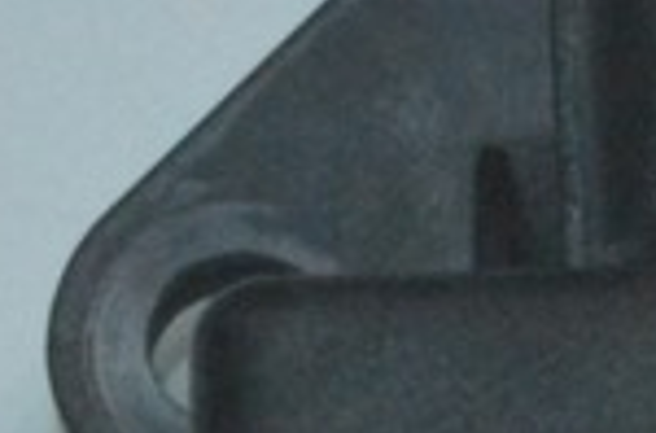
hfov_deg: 6.6
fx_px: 5595
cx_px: 1028
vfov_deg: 4.4
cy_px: 505
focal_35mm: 308
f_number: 29
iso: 5000
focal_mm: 30
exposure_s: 1/50
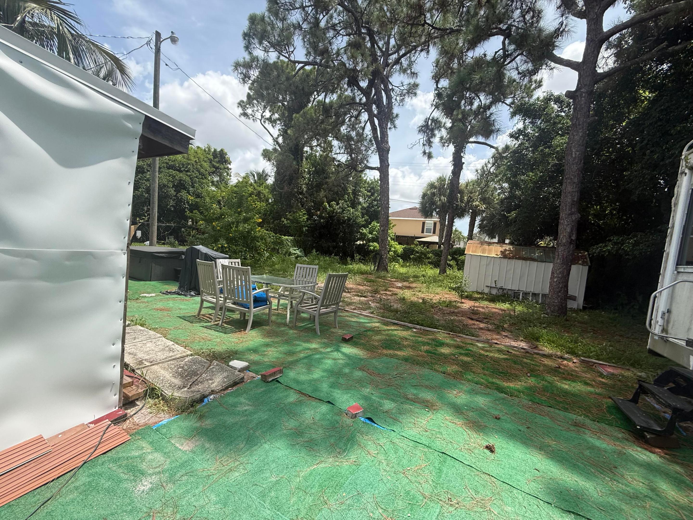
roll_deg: -1.6
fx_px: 280
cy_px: 260
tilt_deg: -4.4
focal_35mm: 14
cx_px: 346
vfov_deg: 85.7
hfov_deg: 102.1
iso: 64
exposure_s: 1/1285
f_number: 2.2
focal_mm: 2.22
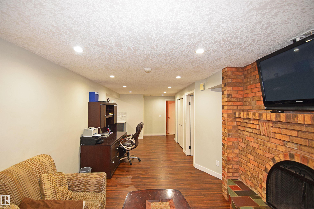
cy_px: 104
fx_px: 144
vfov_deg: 72.1
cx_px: 157
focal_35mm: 16
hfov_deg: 95.0
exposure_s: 1/60
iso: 800
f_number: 3.5
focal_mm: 11
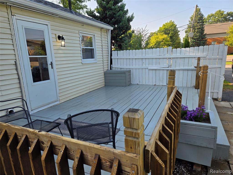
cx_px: 116
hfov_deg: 73.9
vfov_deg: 58.9
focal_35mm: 23
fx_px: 155
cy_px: 88
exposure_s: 1/633
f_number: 1.8
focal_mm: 5.4
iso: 25
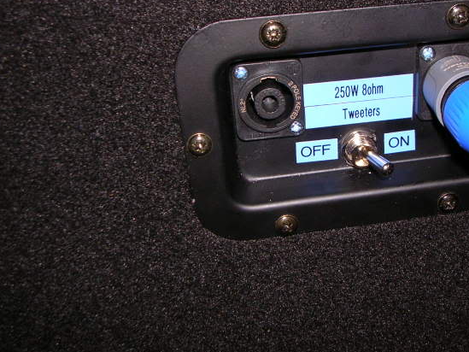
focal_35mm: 51
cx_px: 314
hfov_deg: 37.1
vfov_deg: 28.6
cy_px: 163
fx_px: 691
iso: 50
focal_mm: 5.8
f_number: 2.8
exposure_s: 1/60.1
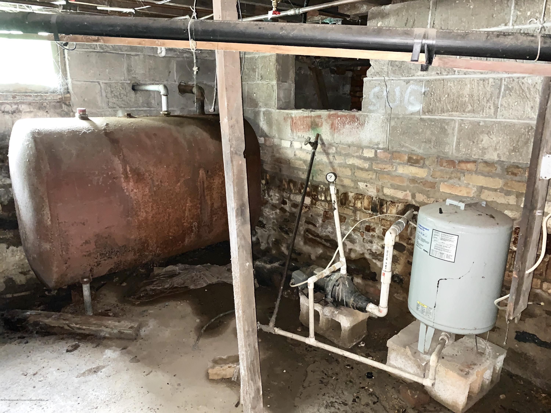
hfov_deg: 67.3
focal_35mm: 26
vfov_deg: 53.1
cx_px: 276
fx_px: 414
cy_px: 206
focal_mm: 4.25
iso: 320
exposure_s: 1/4
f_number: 1.8
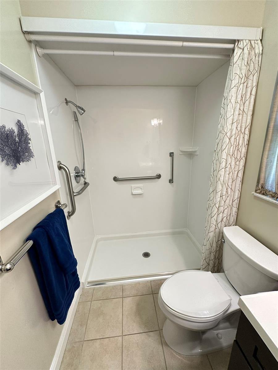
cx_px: 139
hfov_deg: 85.7
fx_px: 150
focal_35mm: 14
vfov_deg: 102.1
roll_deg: +2.4
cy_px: 185
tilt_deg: -15.9
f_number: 2.2
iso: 200
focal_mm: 2.22
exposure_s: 1/60
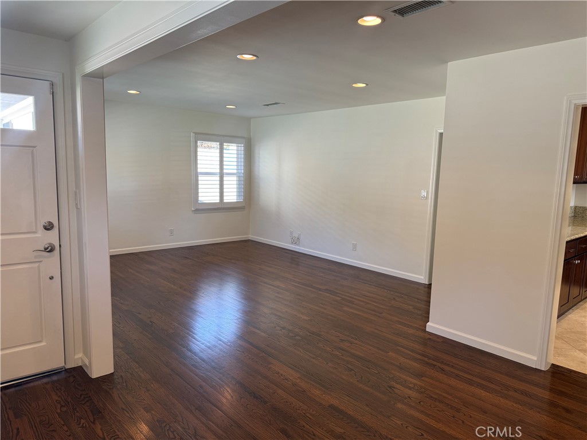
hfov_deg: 71.6
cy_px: 220
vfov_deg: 56.8
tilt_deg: -6.8
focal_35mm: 24
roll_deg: -1.5
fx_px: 407
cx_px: 294
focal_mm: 6.76
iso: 100
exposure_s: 1/120
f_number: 1.78
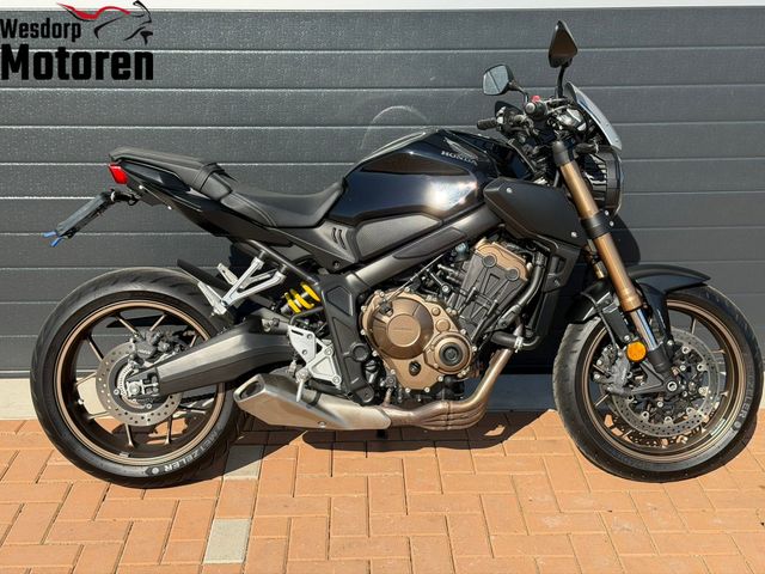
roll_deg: +0.0
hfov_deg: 39.7
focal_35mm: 48
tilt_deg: -17.0
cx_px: 382
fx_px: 1061
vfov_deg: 30.3
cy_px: 287
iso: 64
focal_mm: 6.76
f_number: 1.78
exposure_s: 1/2762
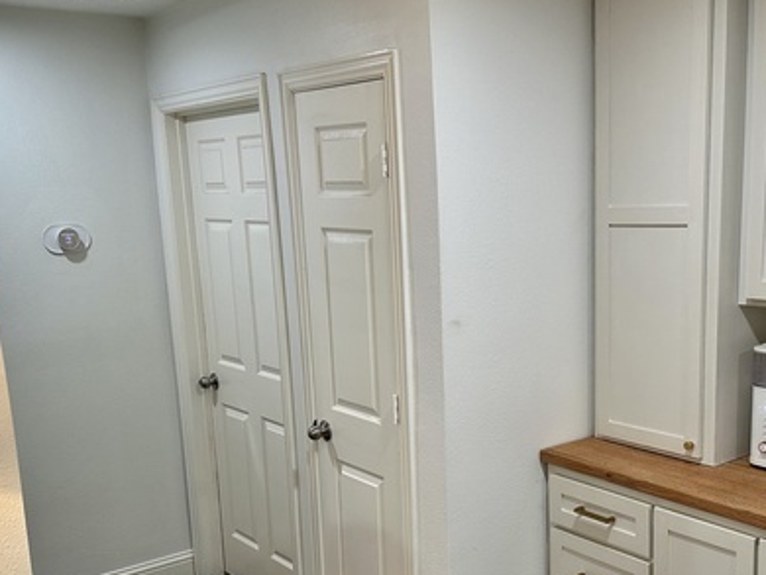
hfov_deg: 45.3
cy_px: 387
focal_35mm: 41
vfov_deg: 34.8
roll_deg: +0.6
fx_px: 908
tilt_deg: -12.2
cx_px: 486
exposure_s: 1/120
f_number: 1.78
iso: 200
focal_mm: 6.86
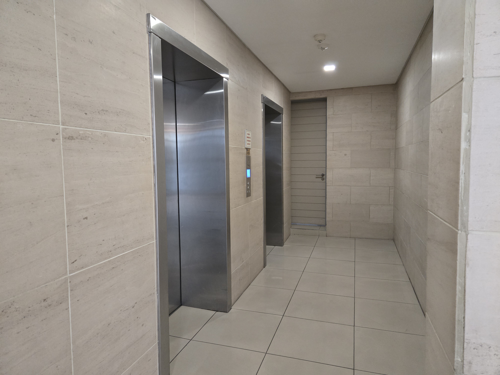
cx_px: 250
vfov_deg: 58.9
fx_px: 332
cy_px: 188
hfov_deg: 73.9
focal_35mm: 23
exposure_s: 1/100
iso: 1250
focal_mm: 5.4
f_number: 1.8
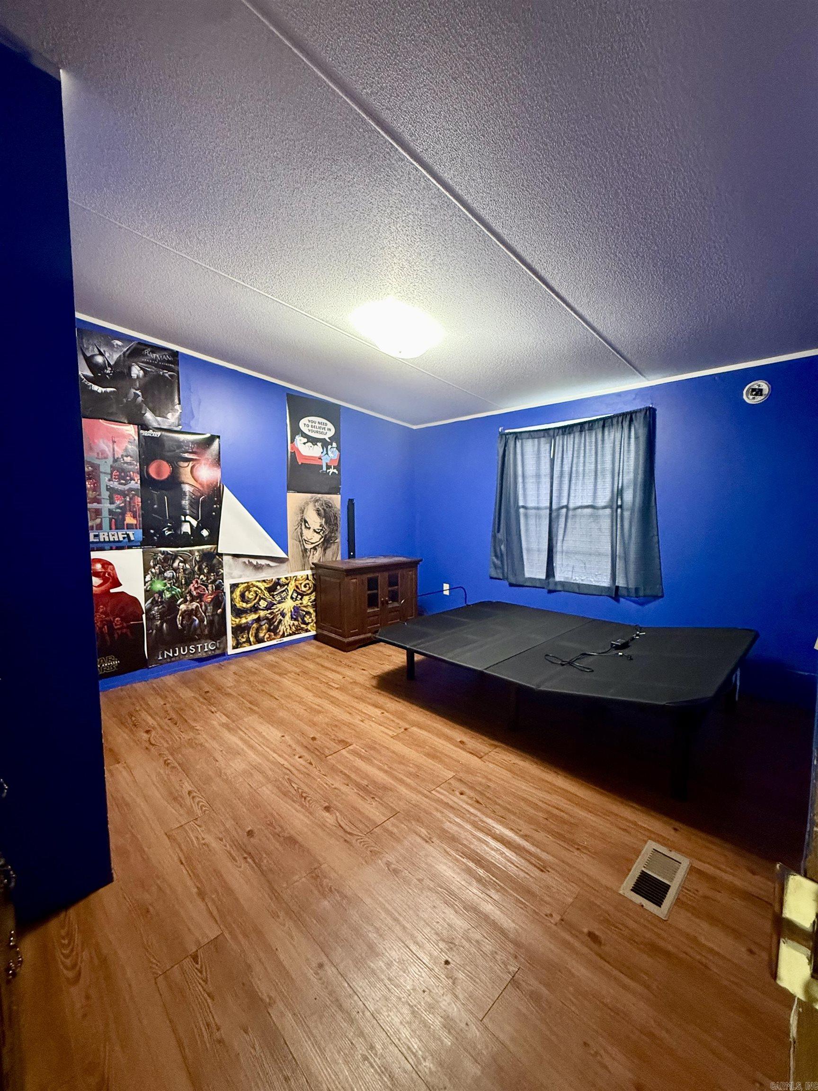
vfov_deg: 102.1
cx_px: 409
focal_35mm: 14
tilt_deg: -4.5
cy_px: 546
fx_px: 441
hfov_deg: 85.7
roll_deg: +0.3
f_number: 2.2
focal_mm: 2.22
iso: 640
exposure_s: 1/60
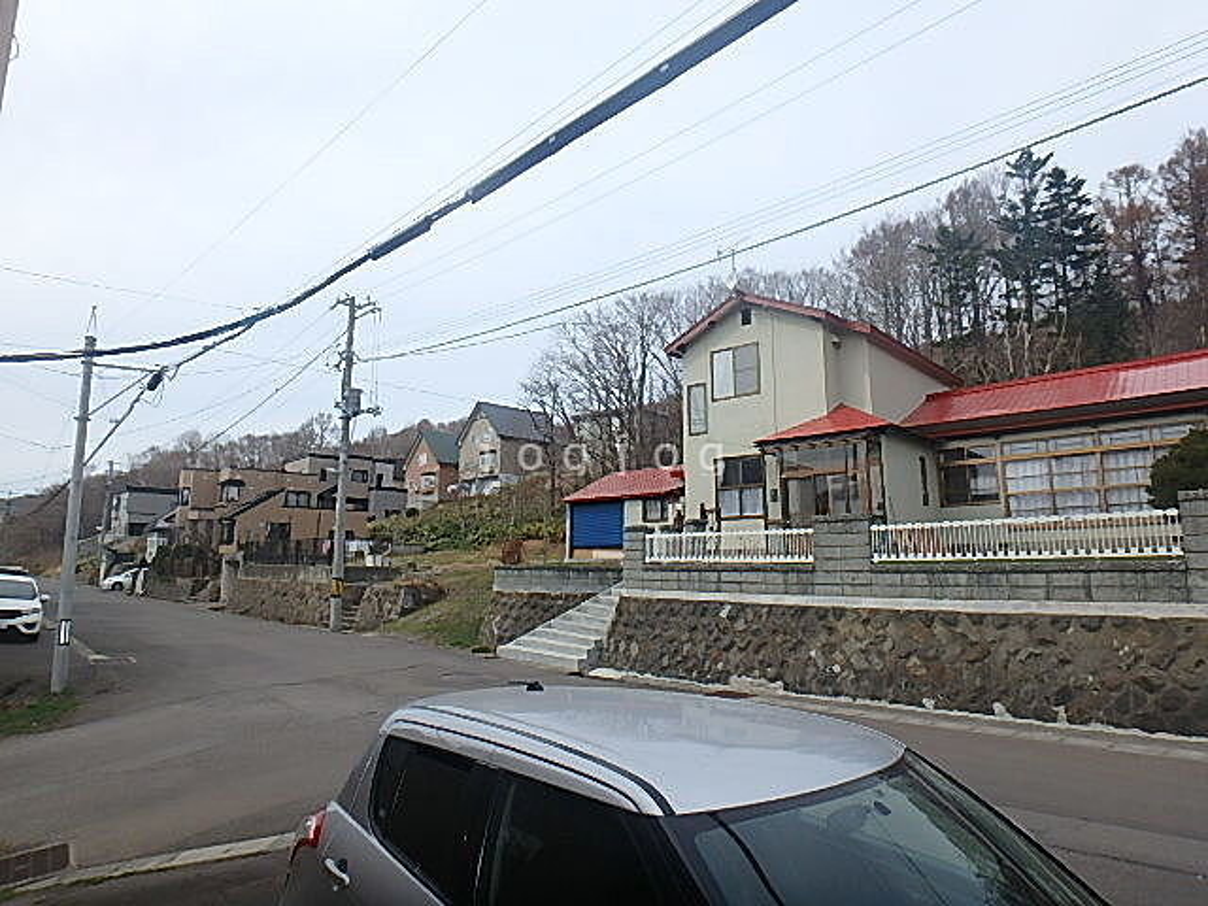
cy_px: 453
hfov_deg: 79.0
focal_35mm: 21
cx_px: 604
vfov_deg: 63.4
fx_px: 733
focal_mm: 3.7
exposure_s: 1/1250
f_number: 3.5
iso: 125
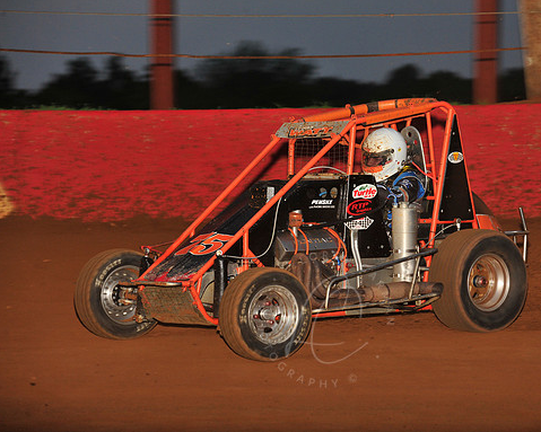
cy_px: 215
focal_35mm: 193
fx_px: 3090
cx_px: 325
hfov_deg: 10.0
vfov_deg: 8.0
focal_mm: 170
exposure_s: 1/320
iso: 1000
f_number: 7.1
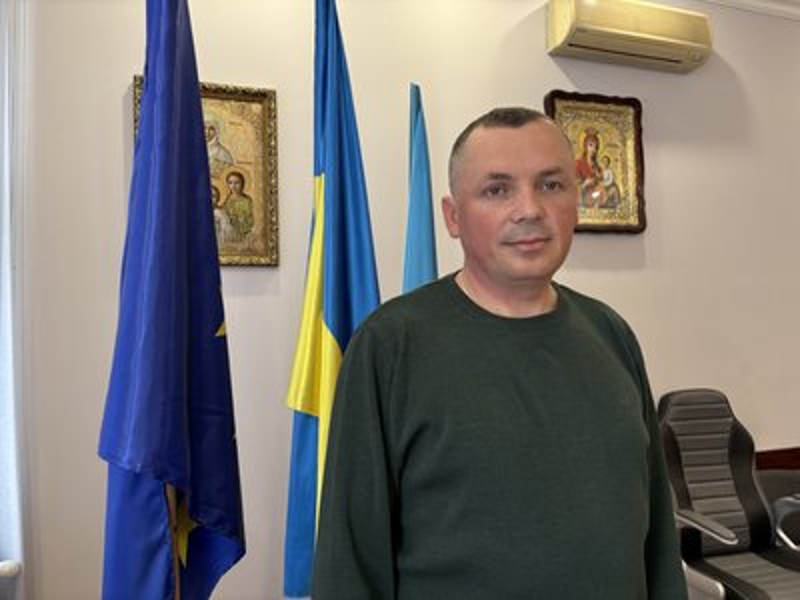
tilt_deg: -0.7
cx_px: 400
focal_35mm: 26
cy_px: 300
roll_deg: +0.9
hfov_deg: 67.3
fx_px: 601
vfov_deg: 53.1
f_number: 1.6
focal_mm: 5.96
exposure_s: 1/50
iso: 125
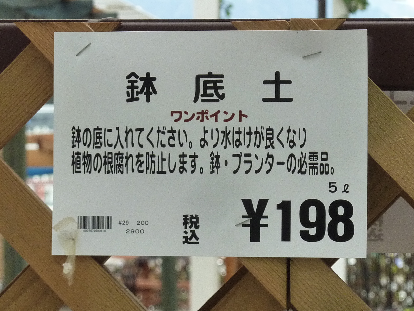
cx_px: 207
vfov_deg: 7.9
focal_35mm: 187
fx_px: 2236
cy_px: 156
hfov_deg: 10.6
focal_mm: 17
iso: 250
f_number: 4.3
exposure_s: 1/160
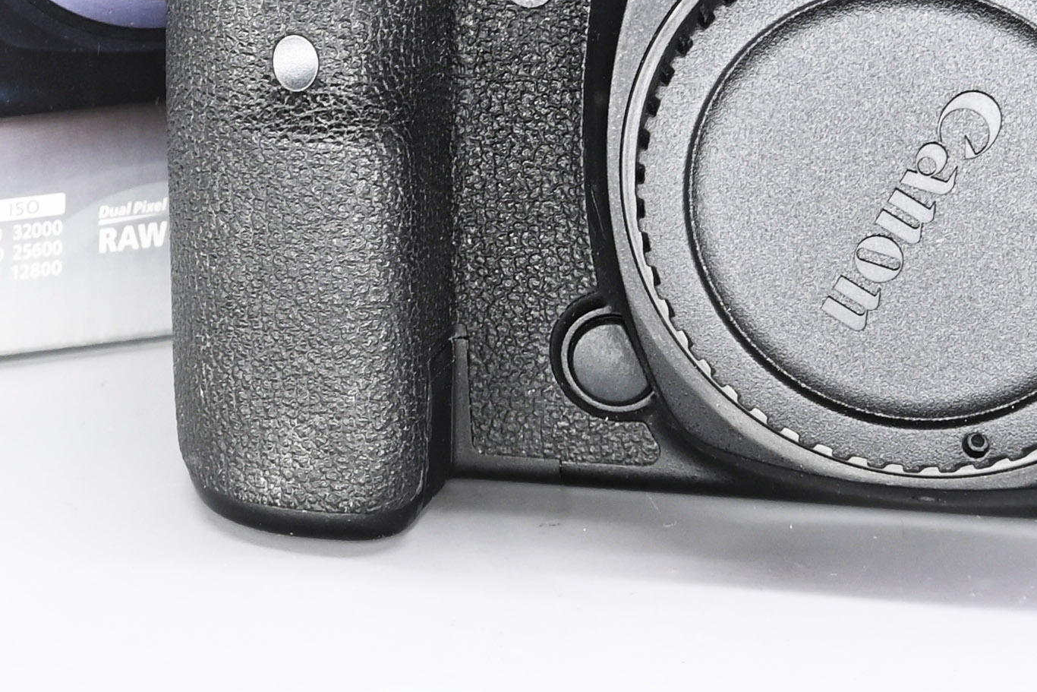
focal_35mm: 242
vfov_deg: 5.6
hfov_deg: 8.5
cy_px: -235
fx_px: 6971
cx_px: 304
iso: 500
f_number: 9
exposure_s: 1/125
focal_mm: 56
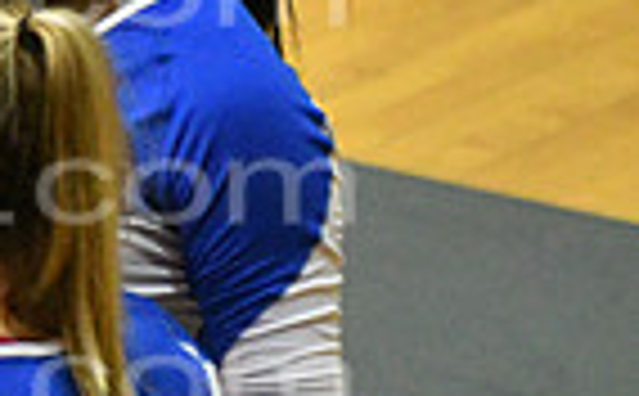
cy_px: 290
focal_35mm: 877
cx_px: -657
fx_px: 15237
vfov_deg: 1.5
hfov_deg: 2.4
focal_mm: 140
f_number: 3.5
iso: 8000
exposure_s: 1/400
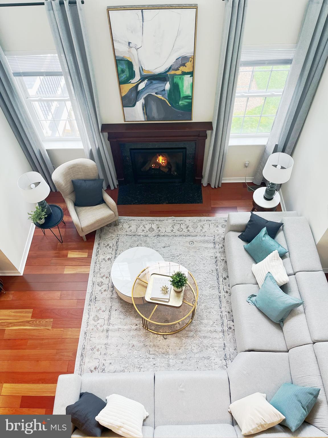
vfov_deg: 67.3
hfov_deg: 53.1
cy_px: 219
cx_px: 164
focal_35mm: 26
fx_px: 328
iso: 80
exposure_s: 1/120
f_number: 1.6
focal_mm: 5.1
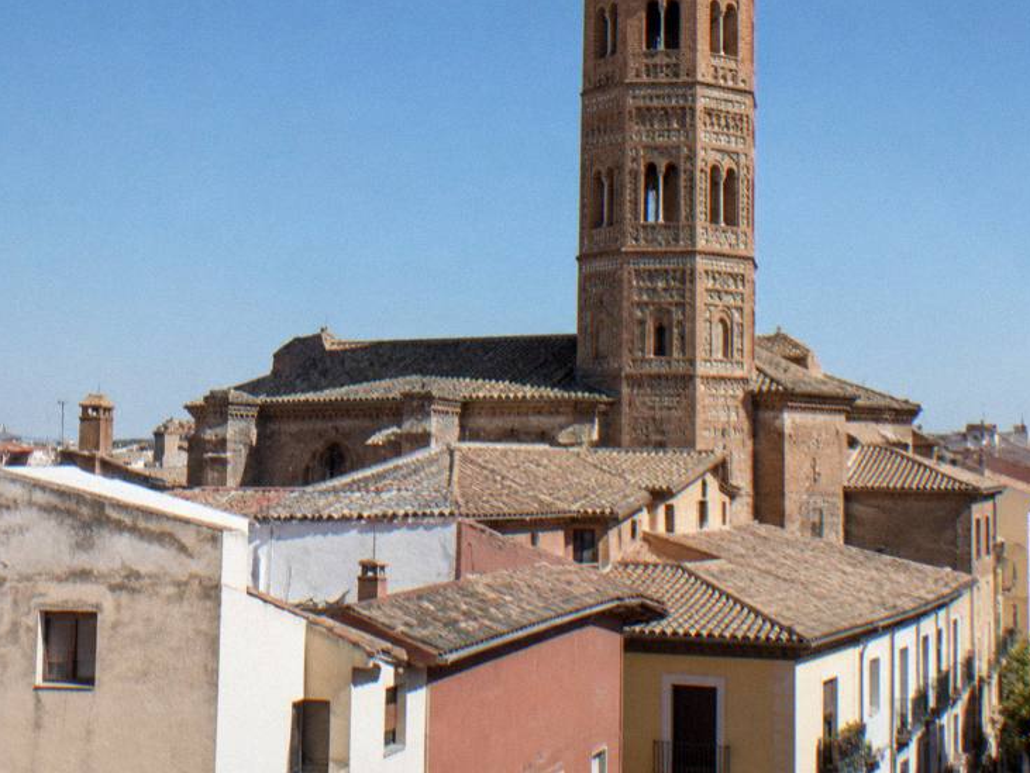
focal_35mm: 46
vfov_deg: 31.5
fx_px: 1369
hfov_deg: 41.2
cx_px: 534
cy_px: 307
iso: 320
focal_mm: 35
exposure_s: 1/640
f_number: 9
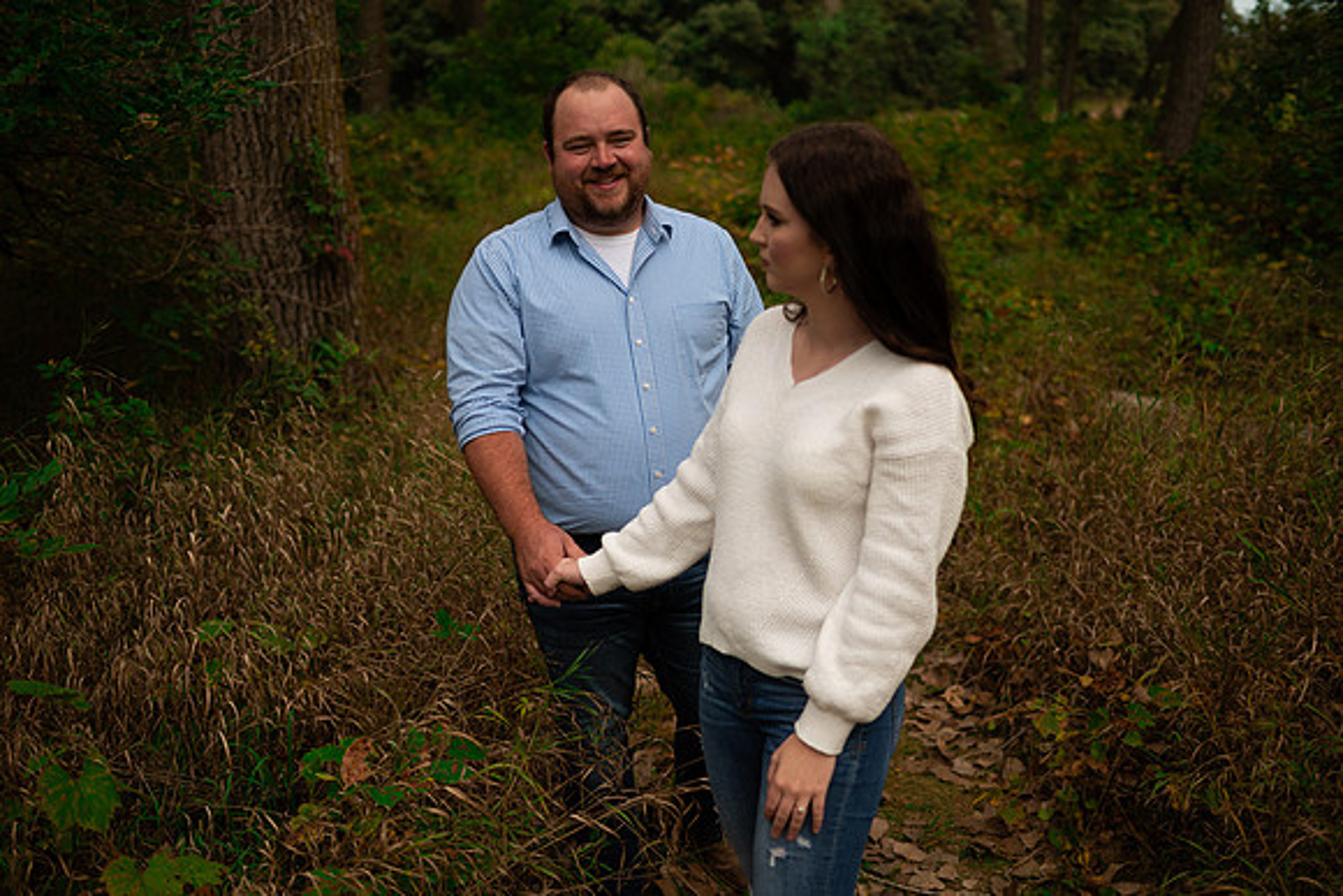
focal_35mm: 35
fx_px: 1306
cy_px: 448
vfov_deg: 37.9
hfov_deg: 54.4
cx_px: 672
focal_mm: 35
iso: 100
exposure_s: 1/1250
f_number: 1.8
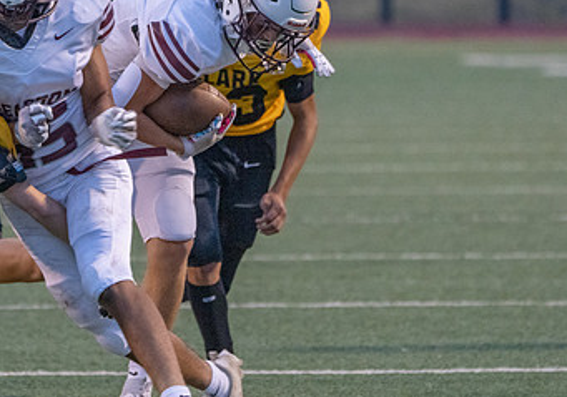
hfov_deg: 4.2
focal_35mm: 478
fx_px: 7649
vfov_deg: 3.0
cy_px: 144
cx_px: 149
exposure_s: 1/1000
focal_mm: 247
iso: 8000
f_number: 5.6
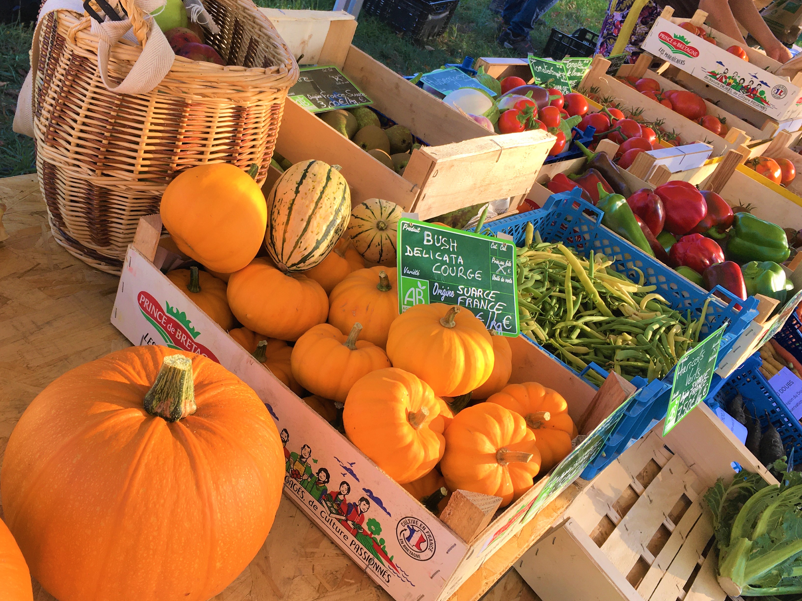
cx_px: 331
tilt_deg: -33.5
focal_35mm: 36
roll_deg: -22.2
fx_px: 834
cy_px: 271
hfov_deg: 51.1
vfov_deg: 39.6
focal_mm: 4.15
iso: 25
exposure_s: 1/373
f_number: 2.2
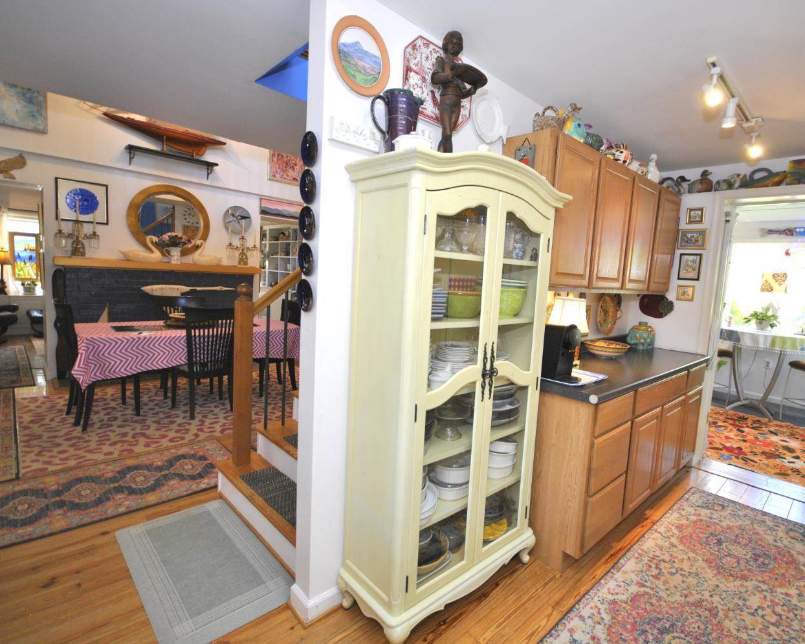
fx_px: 405
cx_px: 438
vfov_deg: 77.0
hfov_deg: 89.4
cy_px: 320
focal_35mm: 17
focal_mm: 10
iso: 250
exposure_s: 1/30
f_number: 4
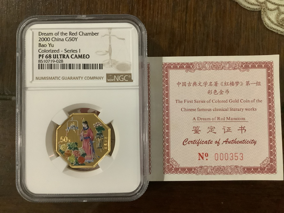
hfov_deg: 58.4
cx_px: 142
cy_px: 106
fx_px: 254
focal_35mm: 31
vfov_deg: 45.4
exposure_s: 1/30
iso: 640
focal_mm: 3.3
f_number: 2.4
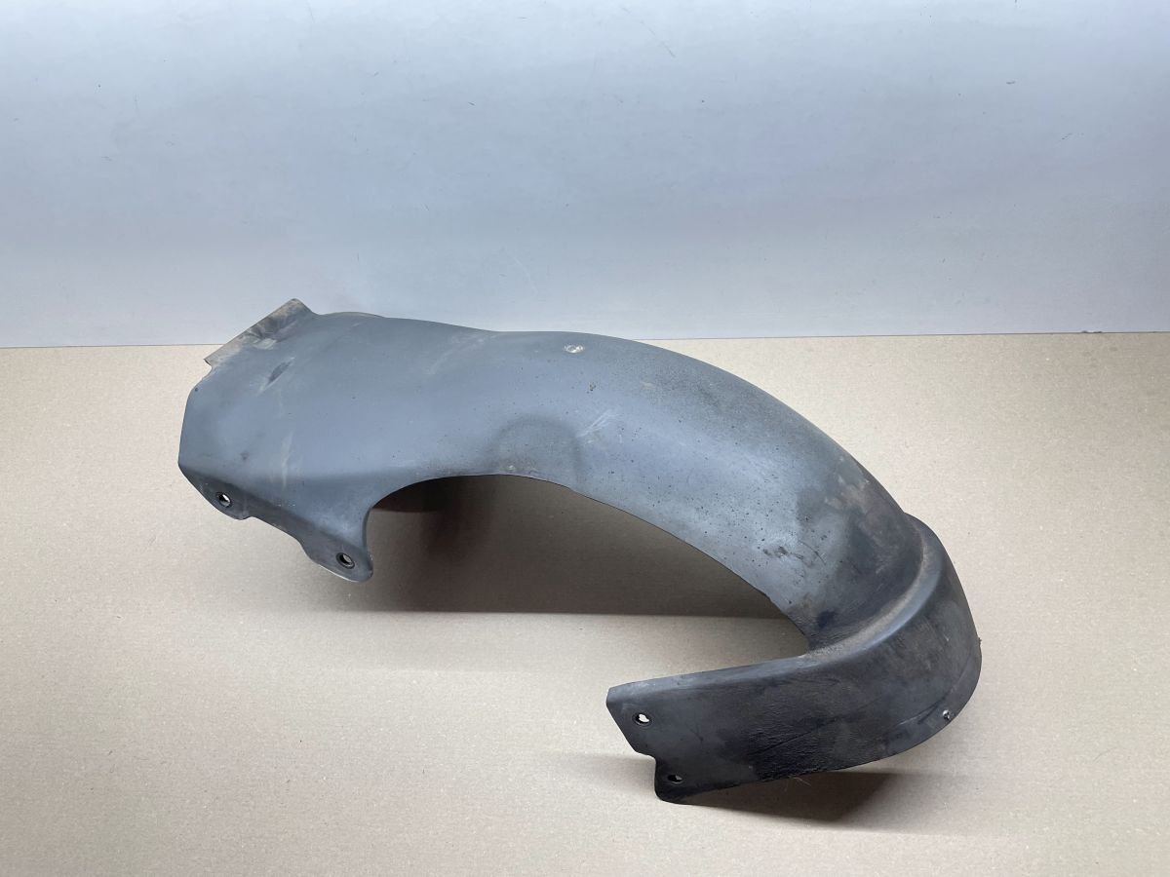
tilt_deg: -59.9
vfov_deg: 53.1
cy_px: 438
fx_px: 879
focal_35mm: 26
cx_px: 585
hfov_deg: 67.3
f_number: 1.6
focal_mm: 4.2
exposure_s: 1/100
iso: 100
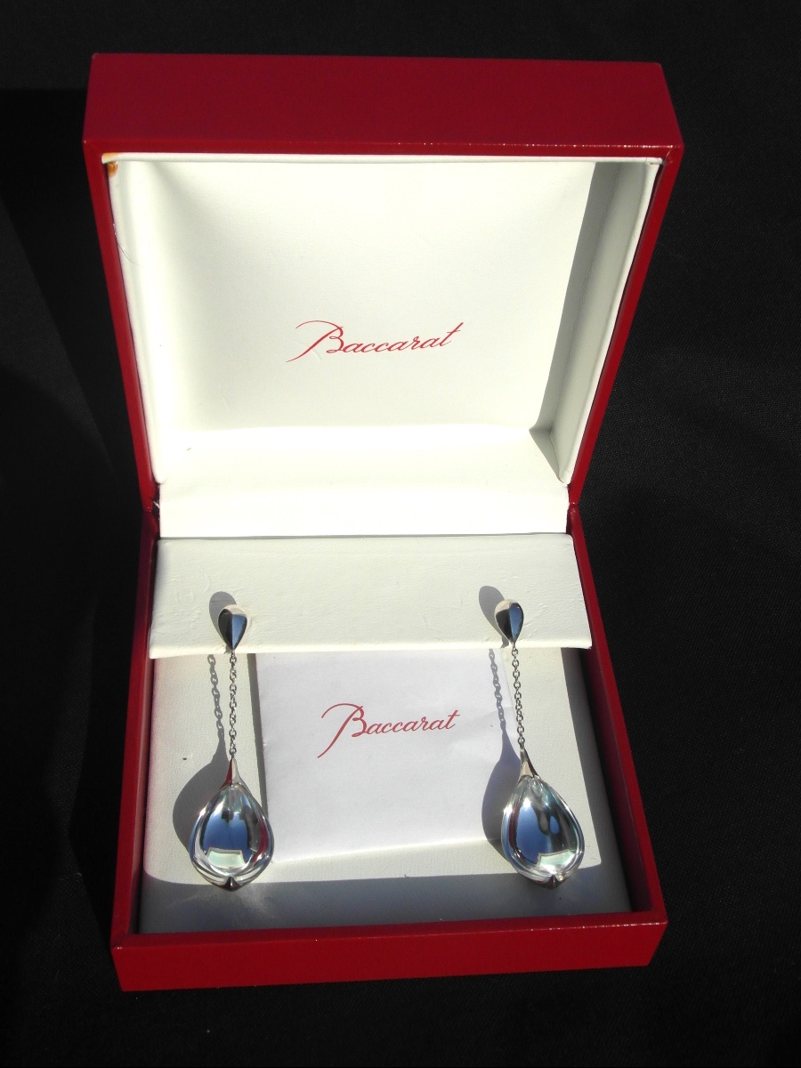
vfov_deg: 45.8
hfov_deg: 35.1
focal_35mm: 41
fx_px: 1265
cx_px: 400
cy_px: 534
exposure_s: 1/750
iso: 80
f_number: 5.8
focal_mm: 6.8
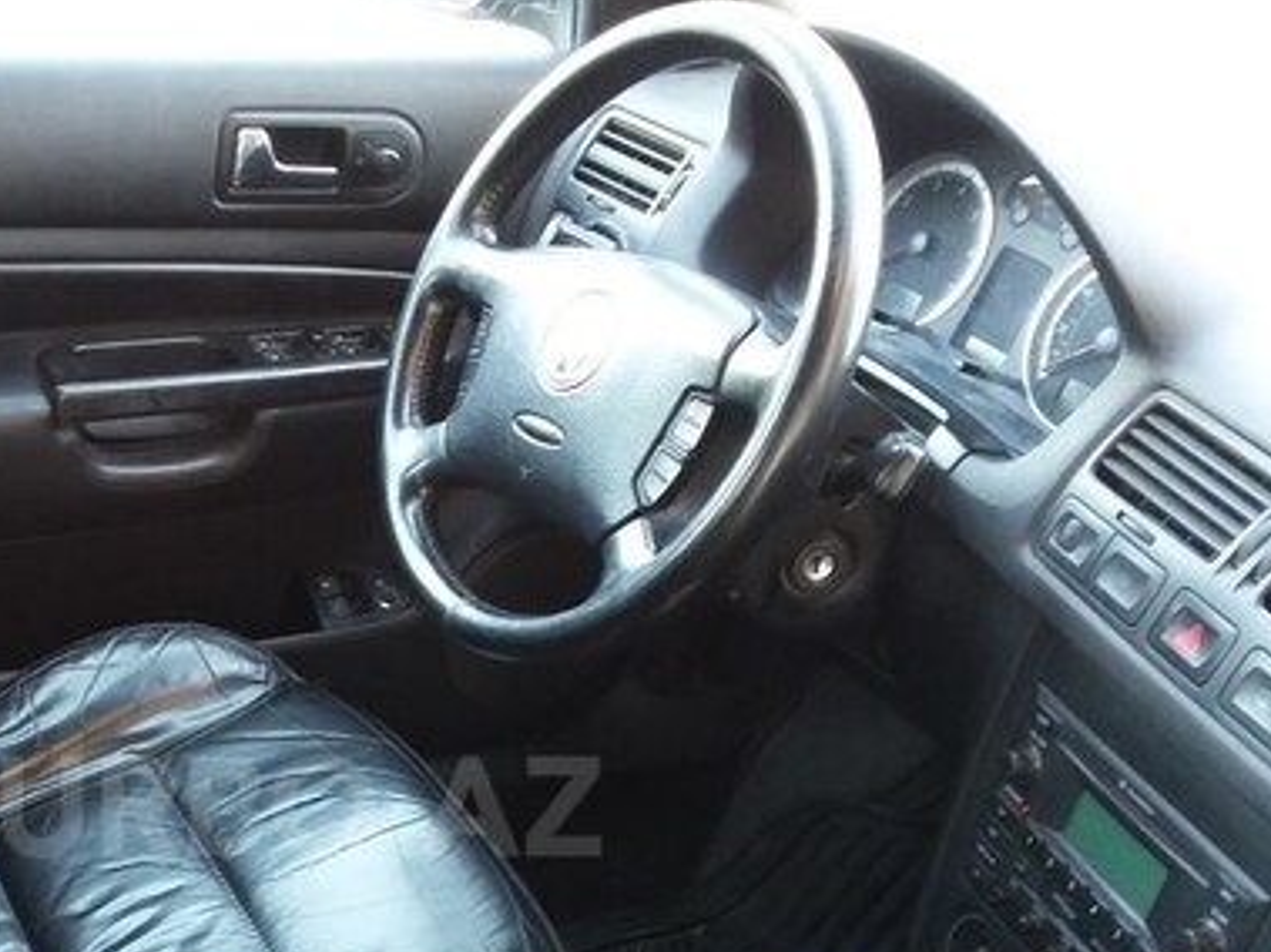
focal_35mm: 54
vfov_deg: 26.4
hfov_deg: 34.5
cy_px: 806
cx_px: 258
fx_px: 1982
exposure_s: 1/17
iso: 200
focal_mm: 3.3
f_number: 2.2
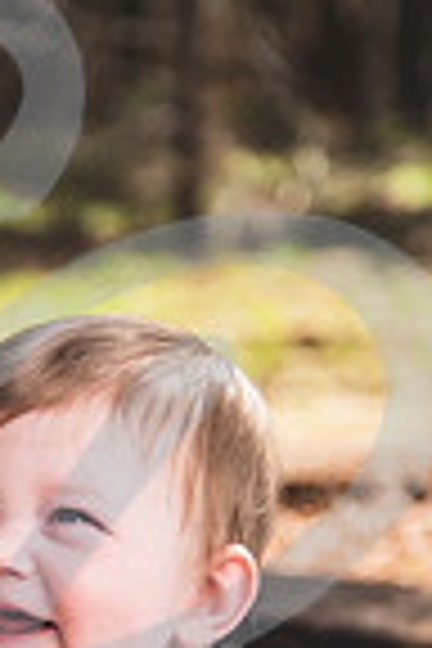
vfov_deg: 12.4
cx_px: -184
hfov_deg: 8.3
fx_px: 2934
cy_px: 716
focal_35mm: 163
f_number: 2.8
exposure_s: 1/1000
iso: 100
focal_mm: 52
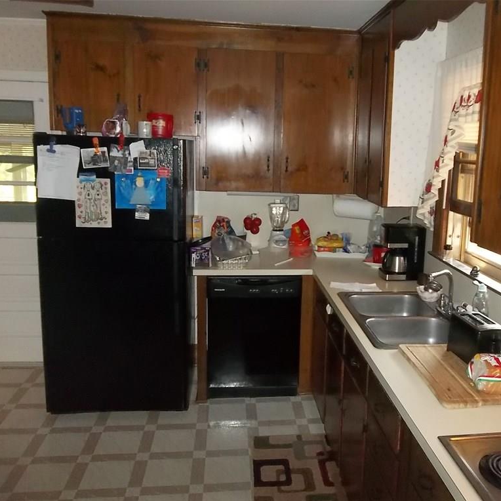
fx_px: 524
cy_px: 251
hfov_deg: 50.8
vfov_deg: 51.1
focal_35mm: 32
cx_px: 302
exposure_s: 1/30
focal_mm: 4.9
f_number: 3.5
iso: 320
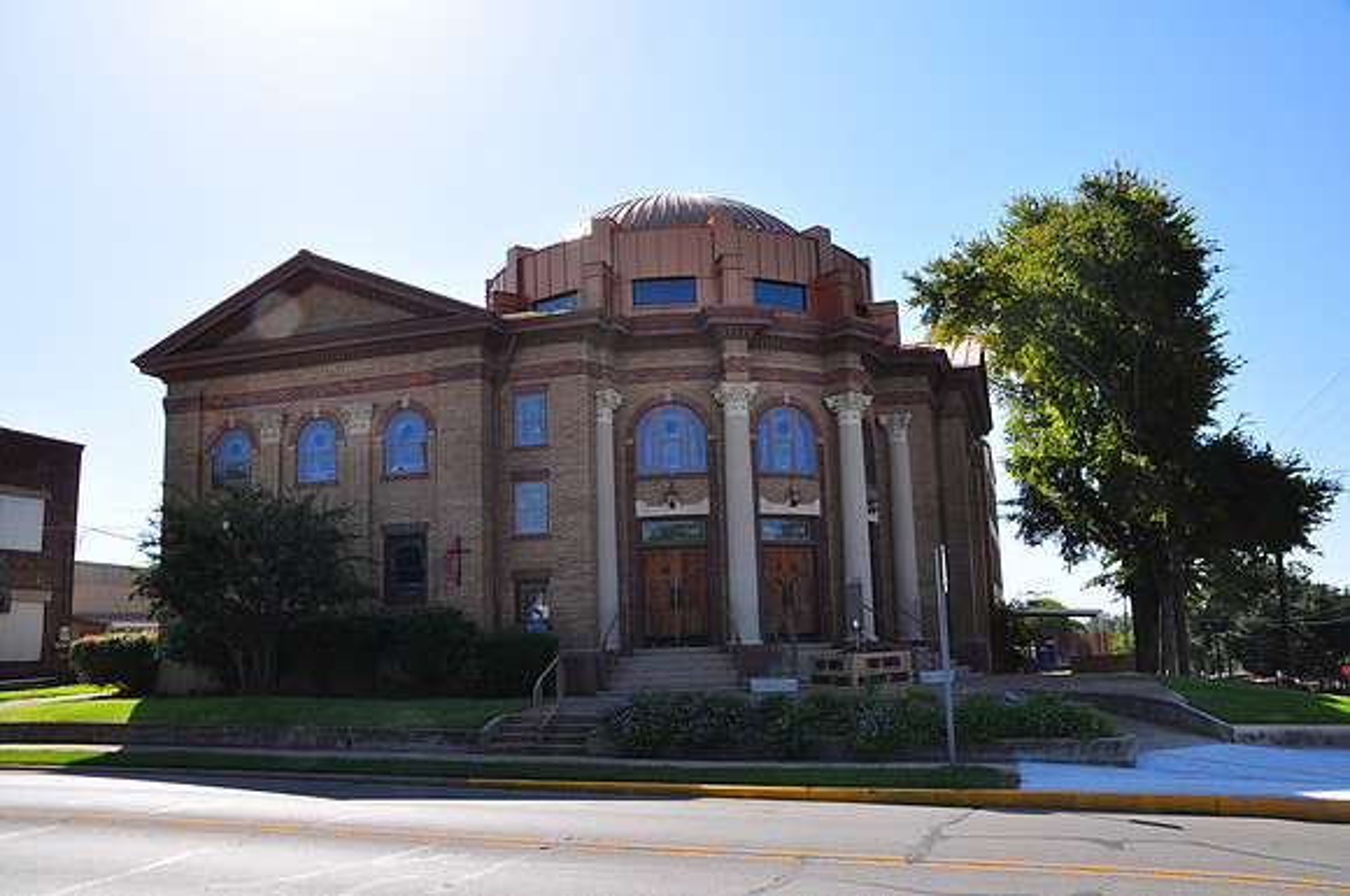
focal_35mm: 30
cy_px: 448
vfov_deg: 43.5
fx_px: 1123
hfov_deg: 62.0
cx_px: 675
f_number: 14
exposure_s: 1/160
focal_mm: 20
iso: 200
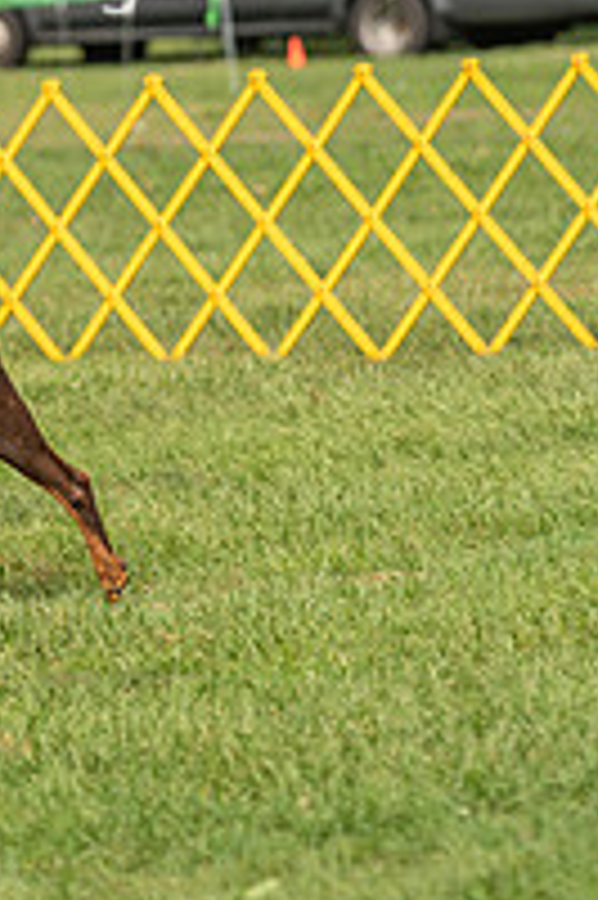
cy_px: 110
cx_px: -337
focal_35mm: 348
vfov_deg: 5.9
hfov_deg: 3.9
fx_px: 8685
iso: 1000
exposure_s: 1/2000
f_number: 4
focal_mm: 120
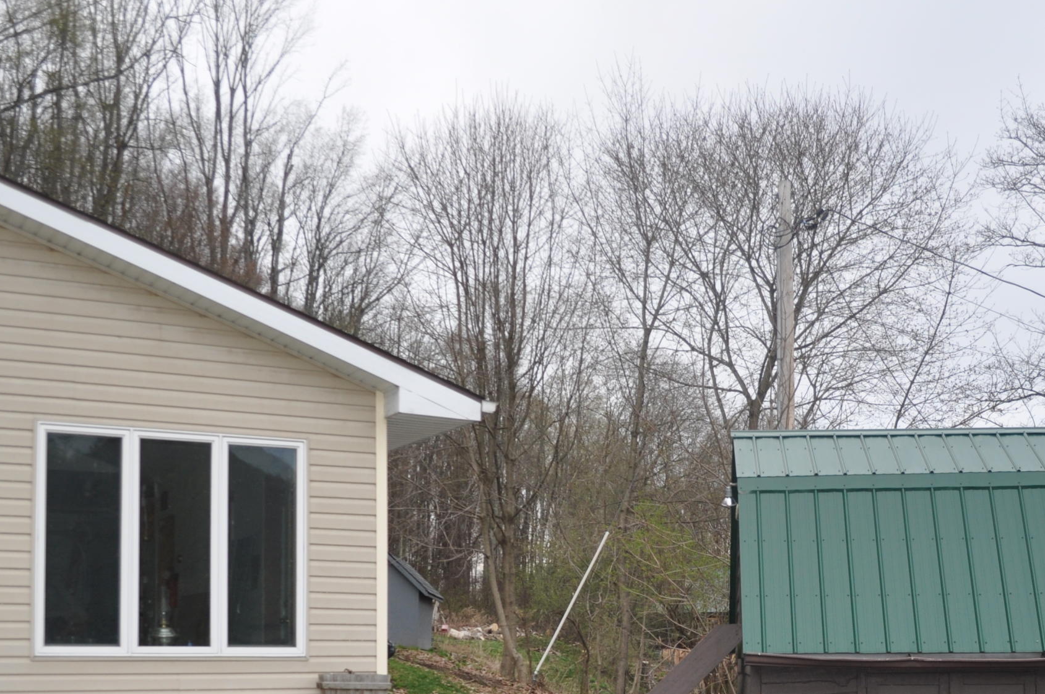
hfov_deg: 41.1
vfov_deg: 27.2
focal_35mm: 48
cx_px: 557
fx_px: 1392
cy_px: 601
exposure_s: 1/200
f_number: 3.5
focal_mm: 18
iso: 250
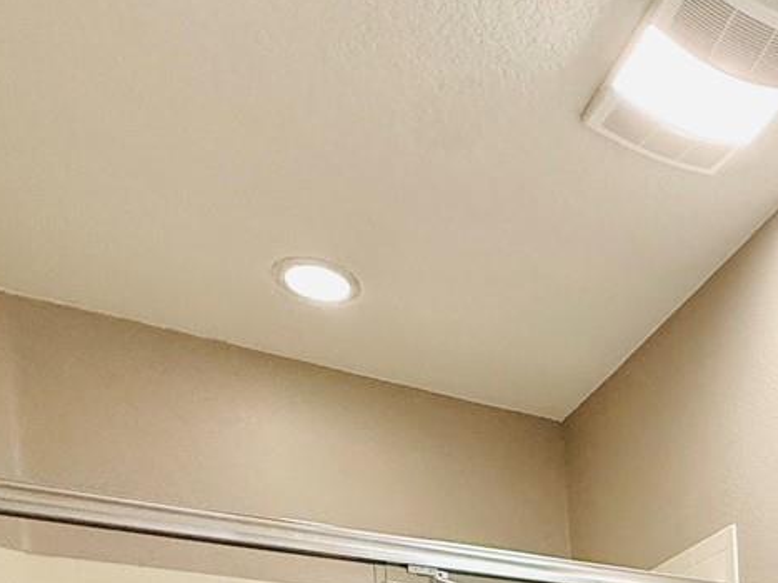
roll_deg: +2.5
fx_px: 1079
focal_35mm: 48
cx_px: 858
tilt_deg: -2.4
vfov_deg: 22.8
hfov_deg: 34.3
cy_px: 936
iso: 200
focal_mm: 2.22
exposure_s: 1/120
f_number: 2.2
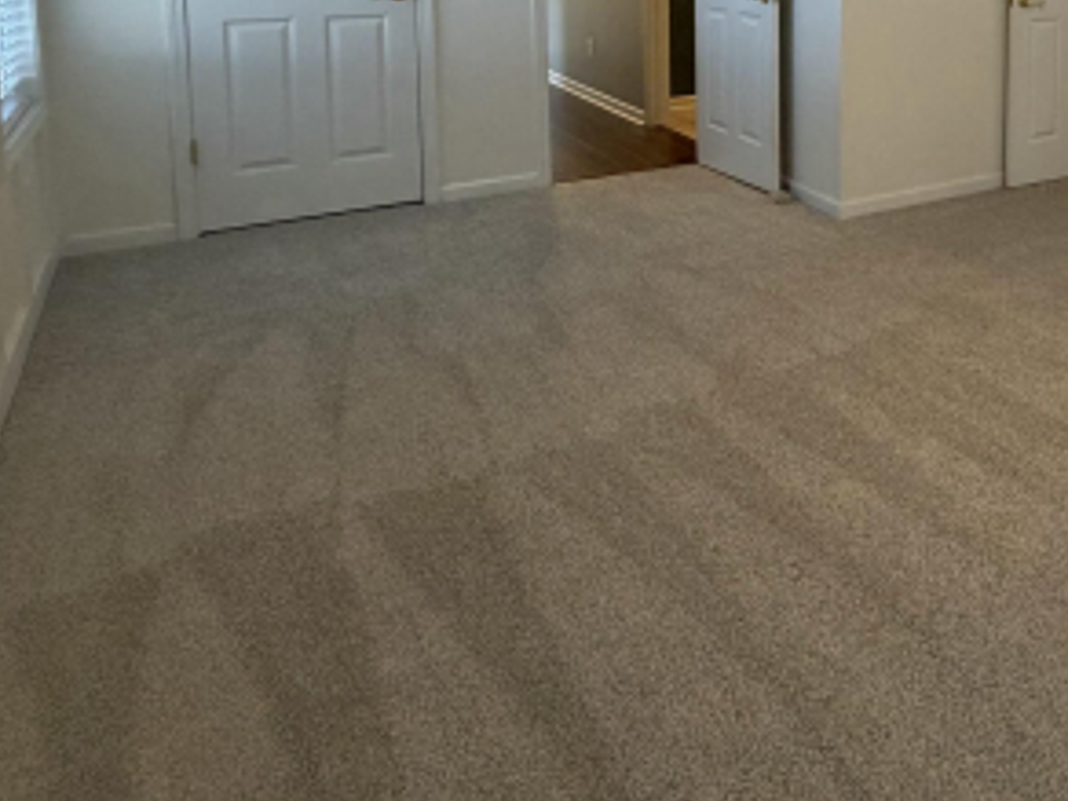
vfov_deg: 39.4
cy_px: 15
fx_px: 987
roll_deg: -1.5
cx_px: 993
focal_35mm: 32
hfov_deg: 49.5
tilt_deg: -5.6
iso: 200
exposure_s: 1/60
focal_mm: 2.22
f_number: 2.2
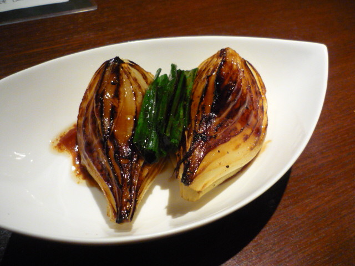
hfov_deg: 55.4
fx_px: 338
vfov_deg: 42.9
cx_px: 178
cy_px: 133
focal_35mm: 33
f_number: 2.8
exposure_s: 1/15
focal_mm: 5.5
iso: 400
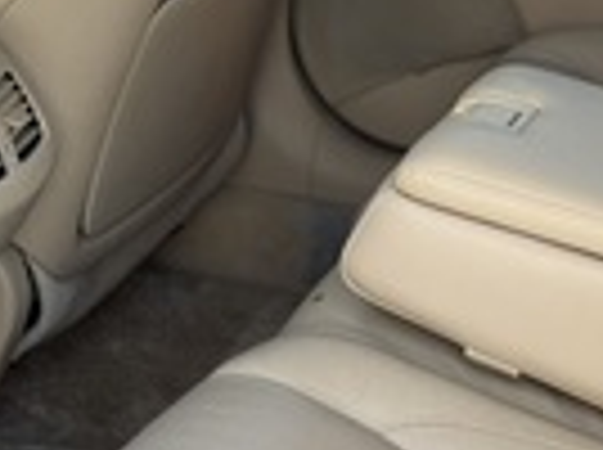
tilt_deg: -19.1
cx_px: 133
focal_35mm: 164
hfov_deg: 12.0
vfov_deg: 9.0
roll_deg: -2.1
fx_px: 2852
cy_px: 70
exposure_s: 1/110
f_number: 1.78
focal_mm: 6.76
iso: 100
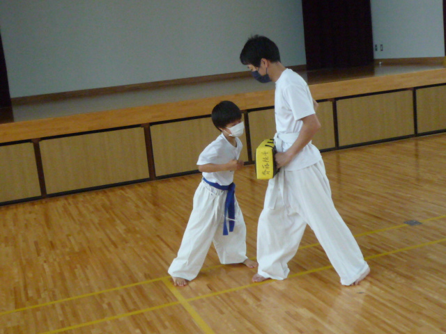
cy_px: 167
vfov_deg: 29.7
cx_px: 223
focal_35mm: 49
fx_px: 631
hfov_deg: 38.9
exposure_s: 1/250
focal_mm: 4.9
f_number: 2.9
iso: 400
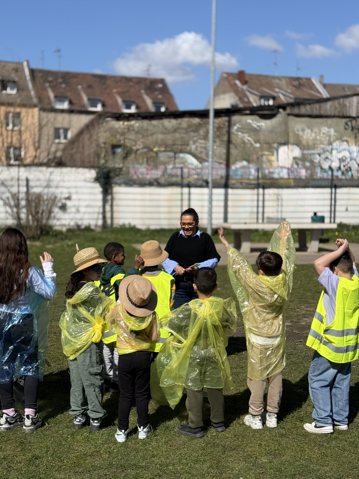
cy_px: 251
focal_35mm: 51
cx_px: 169
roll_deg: -0.1
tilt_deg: -3.6
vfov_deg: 37.5
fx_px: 705
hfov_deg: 28.6
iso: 80
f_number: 1.78
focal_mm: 6.76
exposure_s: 1/7874
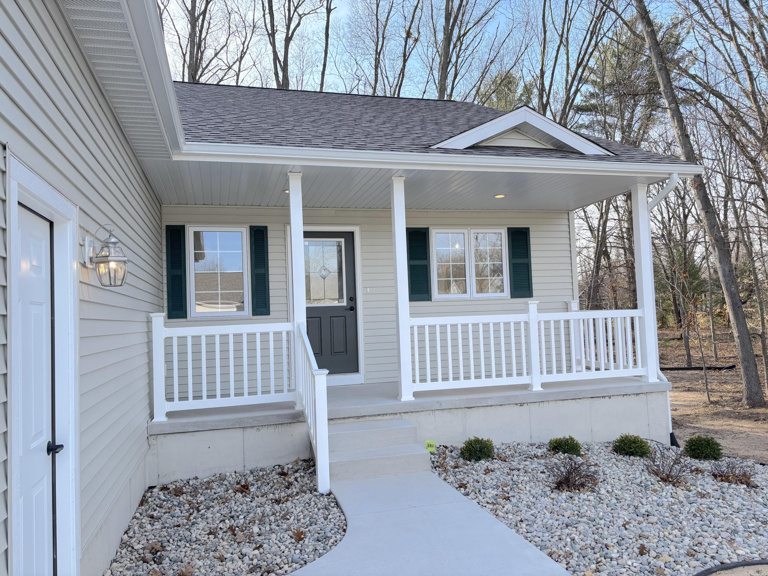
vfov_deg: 53.1
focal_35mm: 26
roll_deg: +1.4
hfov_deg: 67.3
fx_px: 577
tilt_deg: +1.8
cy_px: 288
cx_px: 384
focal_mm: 5.96
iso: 50
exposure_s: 1/824
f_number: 1.6
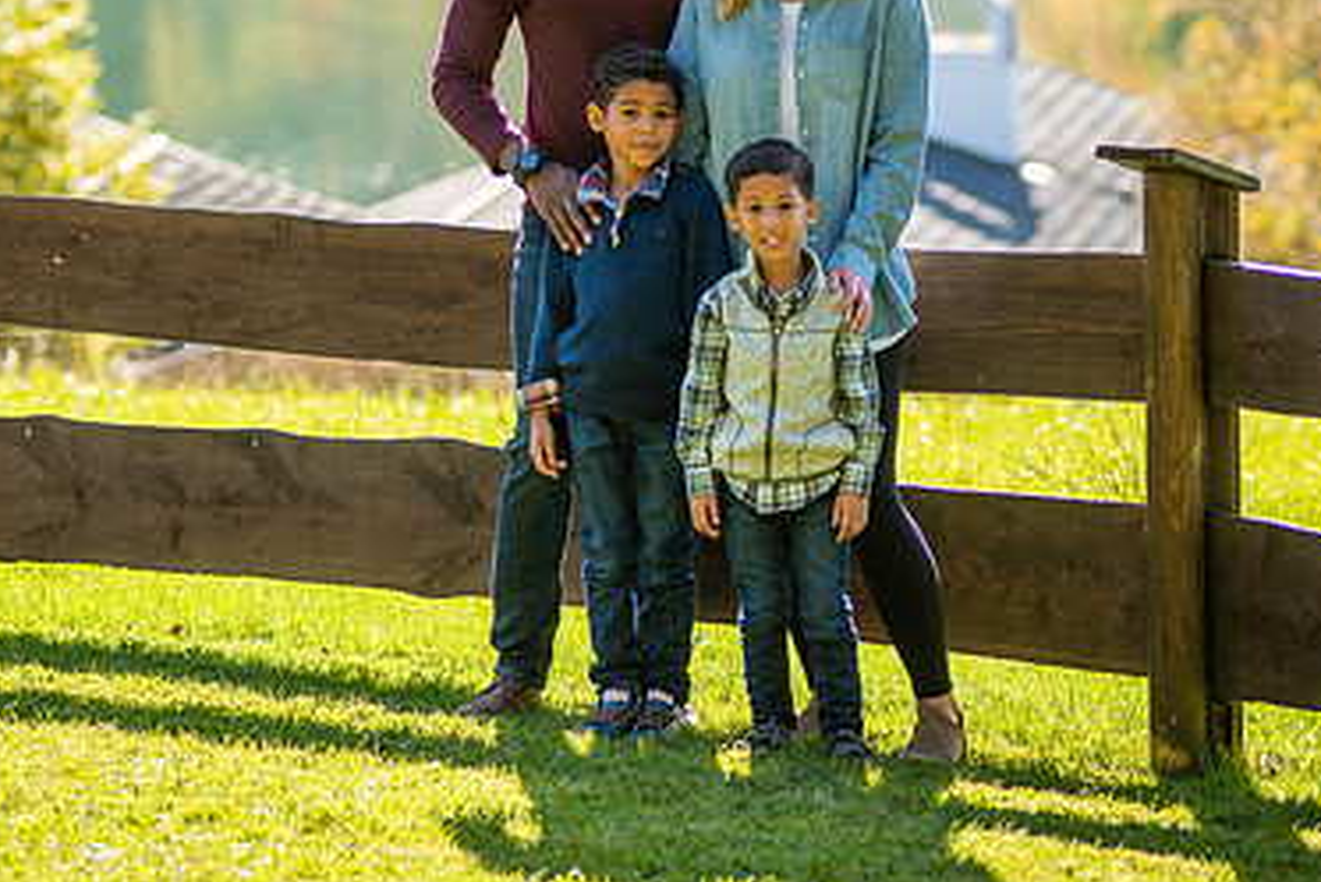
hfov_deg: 10.2
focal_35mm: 202
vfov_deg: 6.8
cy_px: 282
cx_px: 673
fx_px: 7415
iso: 100
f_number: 3.5
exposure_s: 1/640
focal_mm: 120
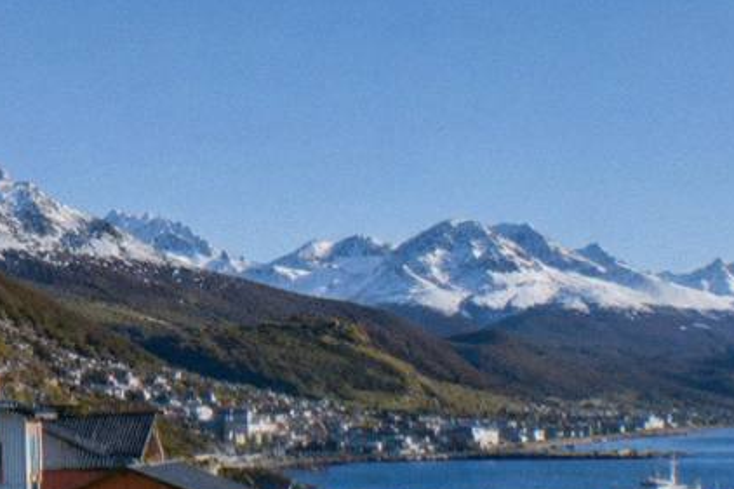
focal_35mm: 83
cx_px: 346
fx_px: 1692
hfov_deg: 24.5
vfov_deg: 15.9
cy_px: 562
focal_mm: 35
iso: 320
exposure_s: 1/500
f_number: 6.3
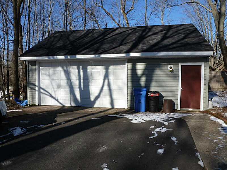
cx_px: 114
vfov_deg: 56.8
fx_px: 157
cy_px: 85
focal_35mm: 24
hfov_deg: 71.6
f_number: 4.5
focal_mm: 4.3
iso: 100
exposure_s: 1/400
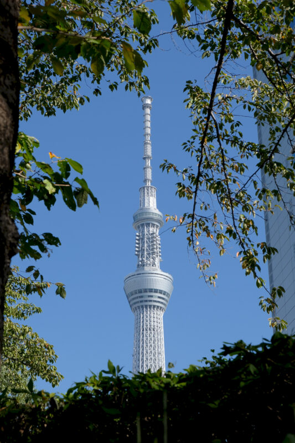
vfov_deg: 30.1
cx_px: 148
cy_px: 222
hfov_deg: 20.3
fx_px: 824
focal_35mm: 67
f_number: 11
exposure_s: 1/250
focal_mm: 44.4
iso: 400
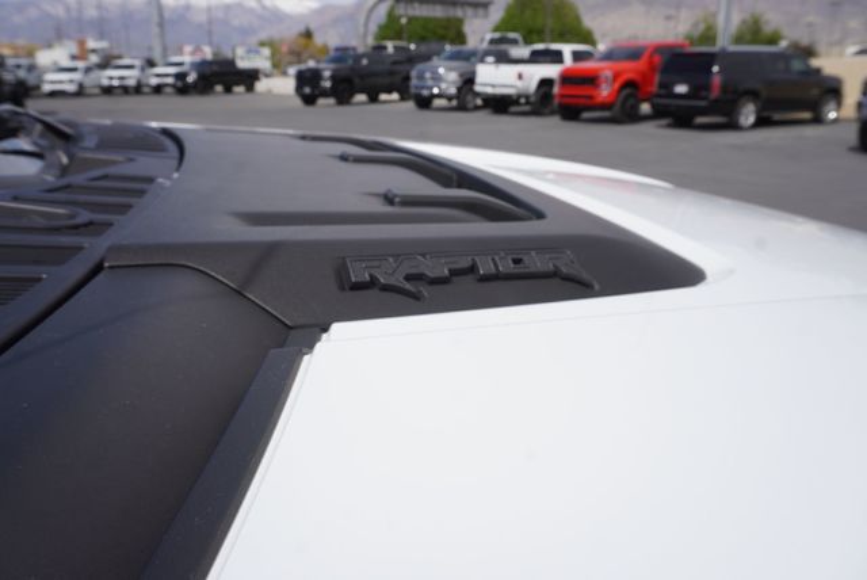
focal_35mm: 30
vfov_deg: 43.7
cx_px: 434
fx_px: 723
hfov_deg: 61.9
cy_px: 290
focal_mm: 20
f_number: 10
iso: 100
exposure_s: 1/250
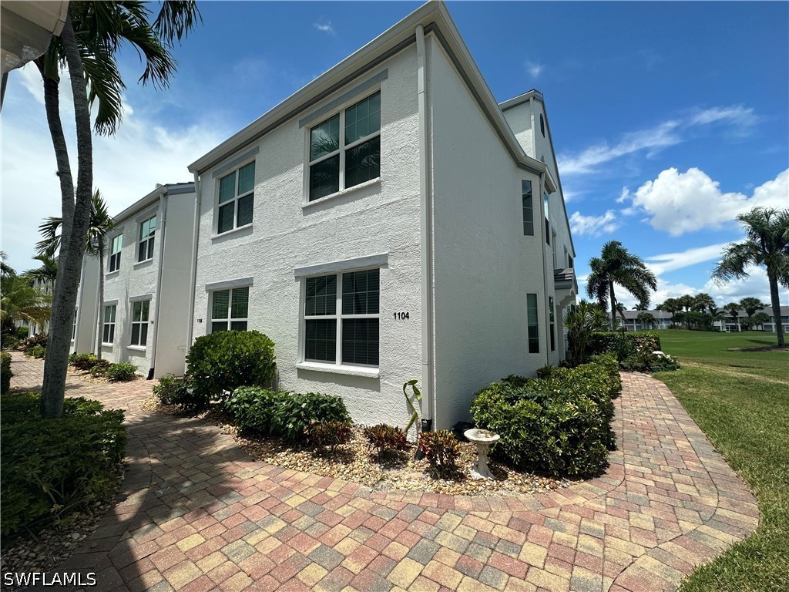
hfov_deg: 102.1
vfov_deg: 85.7
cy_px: 296
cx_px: 394
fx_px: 319
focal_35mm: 14
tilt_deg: +5.6
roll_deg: -0.2
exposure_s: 1/1916
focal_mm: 2.22
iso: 50
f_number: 2.2
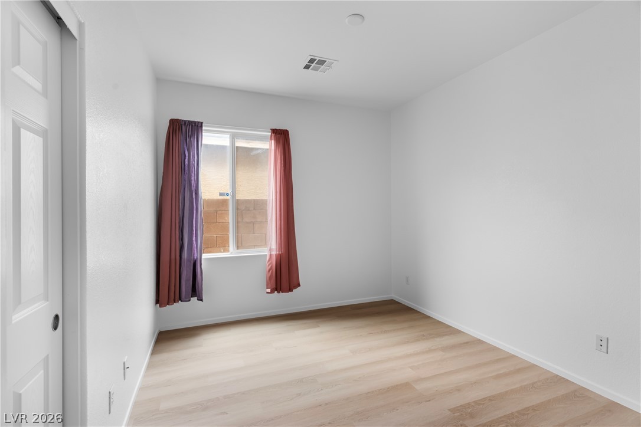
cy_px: 214
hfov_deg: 93.3
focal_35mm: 17
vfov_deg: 70.4
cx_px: 320
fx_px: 303
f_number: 8
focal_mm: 17
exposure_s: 1/8
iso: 400
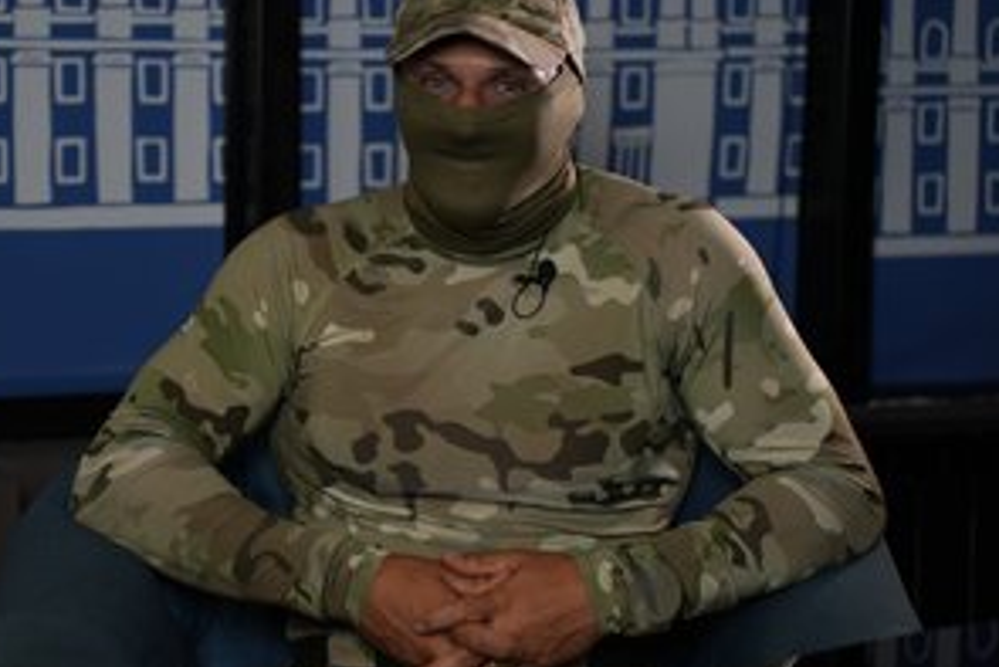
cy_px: 276
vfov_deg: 14.4
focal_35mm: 95
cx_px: 359
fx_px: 2637
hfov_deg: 21.4
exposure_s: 1/50
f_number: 2.8
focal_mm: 70
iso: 320
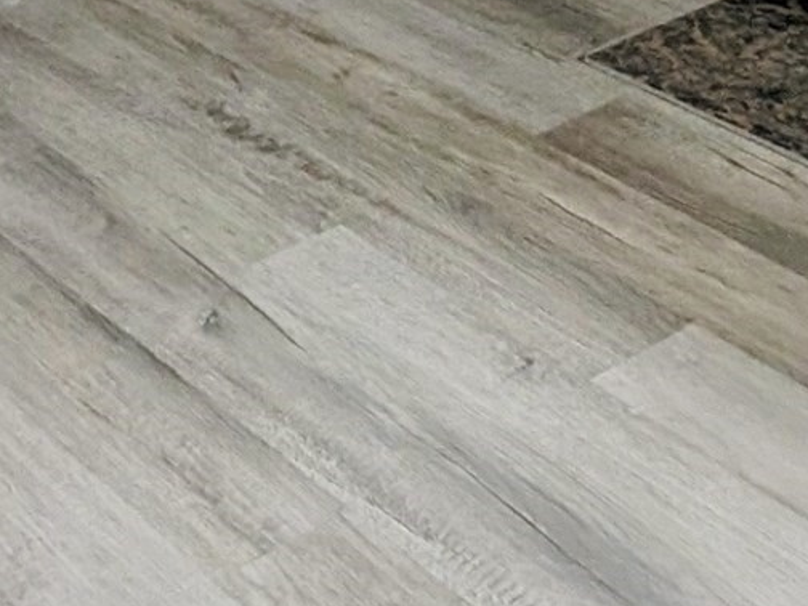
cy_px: -608
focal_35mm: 65
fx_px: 1517
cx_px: -13
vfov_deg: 16.8
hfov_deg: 27.9
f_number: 2.2
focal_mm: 2.22
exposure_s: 1/60
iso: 71
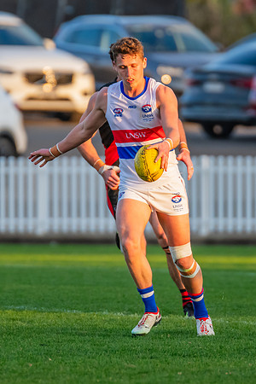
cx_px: 150
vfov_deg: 2.4
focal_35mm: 862
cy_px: 176
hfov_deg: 1.6
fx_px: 9191
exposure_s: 1/1250
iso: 900
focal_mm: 380
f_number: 4
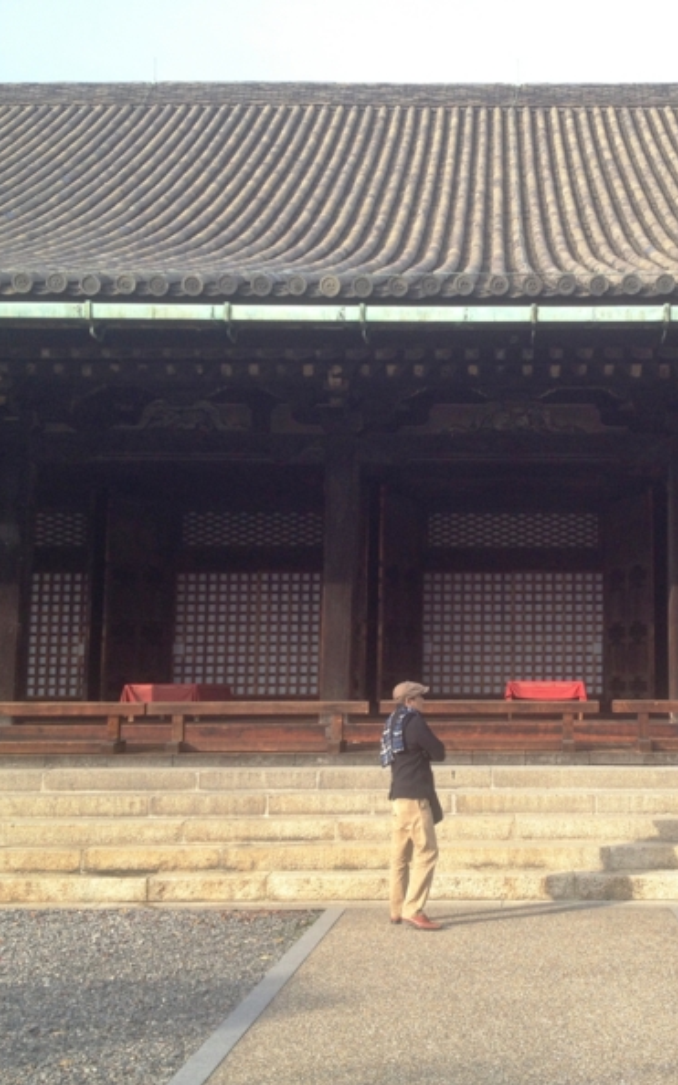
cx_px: 517
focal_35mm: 50
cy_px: 544
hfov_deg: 25.5
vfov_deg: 40.3
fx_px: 1479
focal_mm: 4.28
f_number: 2.4
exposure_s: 1/587
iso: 50
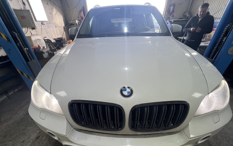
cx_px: 116
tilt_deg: -34.4
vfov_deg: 77.7
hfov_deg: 105.3
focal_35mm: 14
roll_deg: +2.4
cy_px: 88
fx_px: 89
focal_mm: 1.57
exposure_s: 1/100
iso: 100
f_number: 1.8
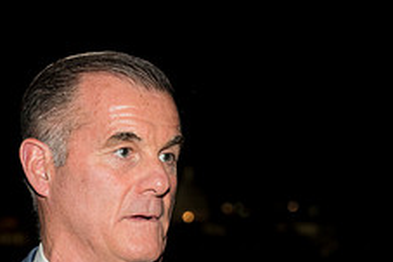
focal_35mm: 179
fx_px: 1953
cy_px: 280
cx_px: 166
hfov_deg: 11.5
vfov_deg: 7.6
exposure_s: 1/125
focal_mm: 70
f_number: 5.6
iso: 1250
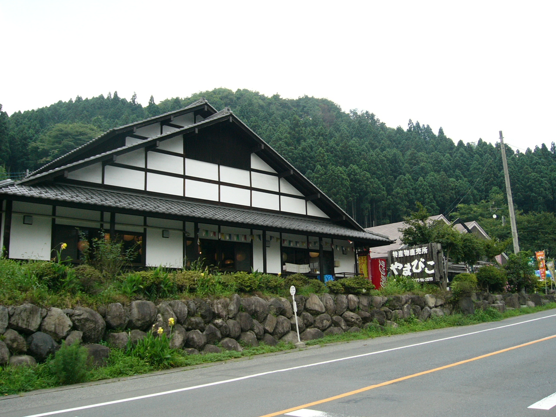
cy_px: 208
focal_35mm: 35
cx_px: 278
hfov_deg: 52.6
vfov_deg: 40.7
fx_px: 562
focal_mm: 5.8
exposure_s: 1/80
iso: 100
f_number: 8
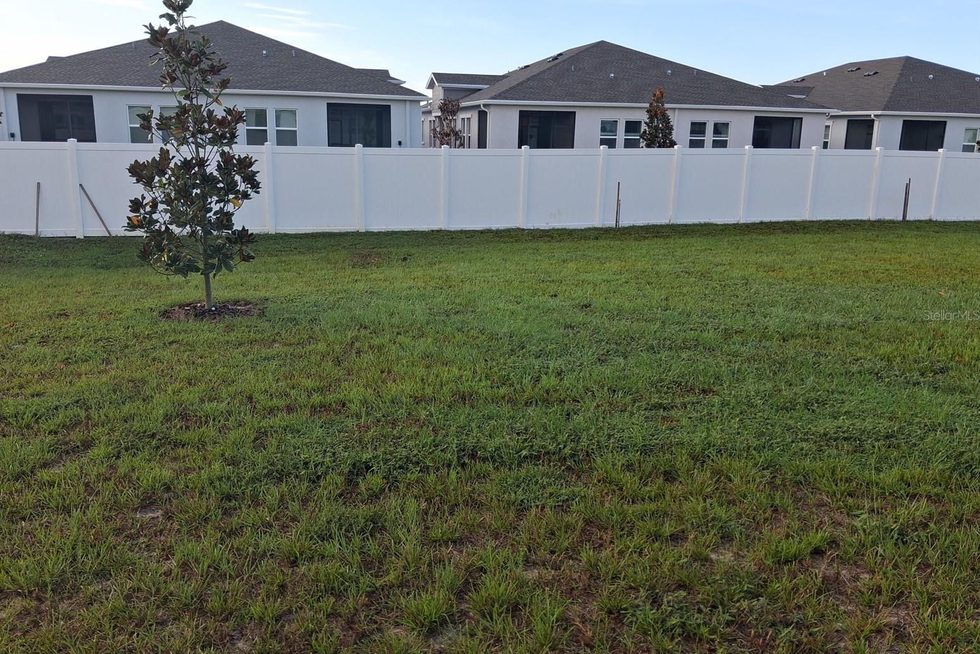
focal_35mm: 29
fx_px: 789
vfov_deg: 45.0
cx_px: 476
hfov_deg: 63.6
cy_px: 315
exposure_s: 1/235
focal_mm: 4
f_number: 1.8
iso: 25
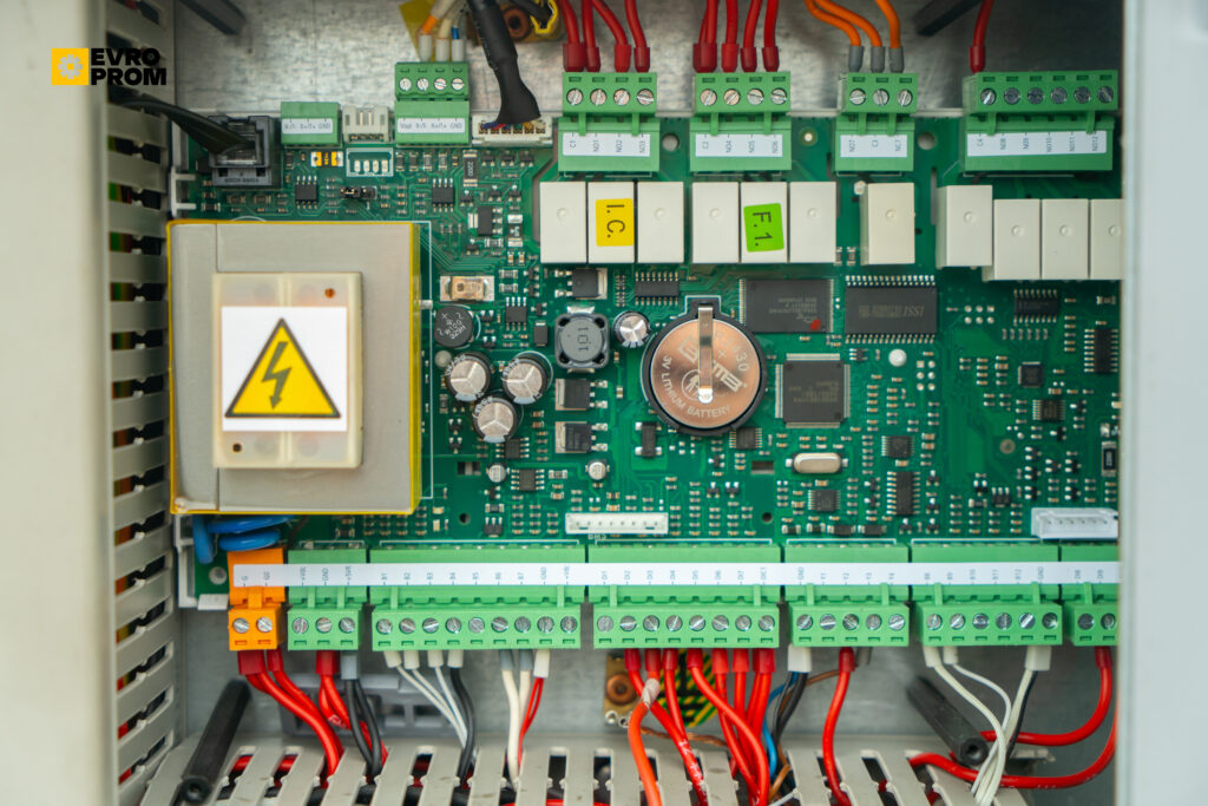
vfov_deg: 24.6
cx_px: 604
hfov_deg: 36.2
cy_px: 403
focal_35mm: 55
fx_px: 1846
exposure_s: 1/160
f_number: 4.5
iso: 250
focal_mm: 55
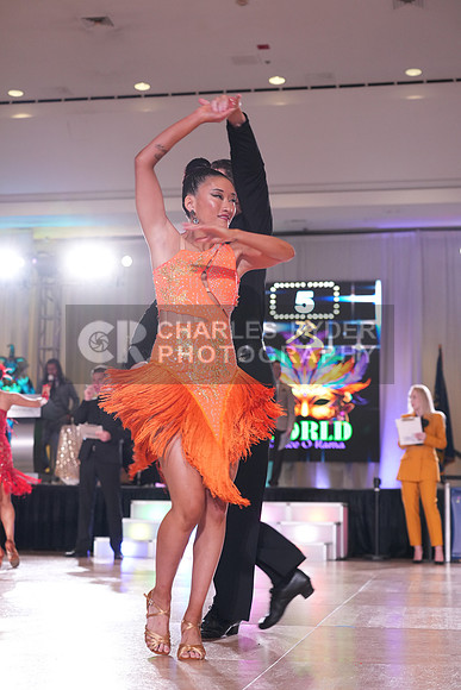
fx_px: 1133
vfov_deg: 33.9
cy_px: 345
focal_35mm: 59
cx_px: 230
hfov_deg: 23.0
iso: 2000
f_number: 4
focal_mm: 59
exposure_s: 1/320
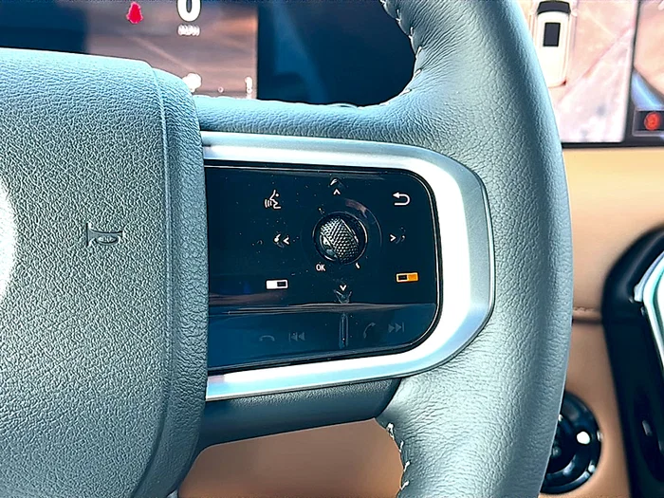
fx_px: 882
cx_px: 332
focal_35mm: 46
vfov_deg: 31.5
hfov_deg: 41.2
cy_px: 249
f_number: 1.78
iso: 100
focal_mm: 6.86
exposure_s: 1/197
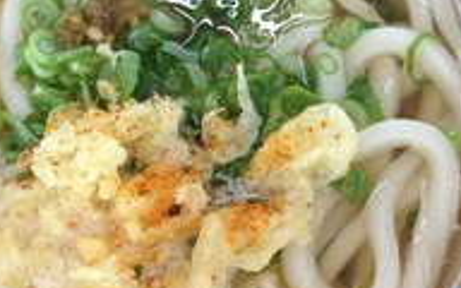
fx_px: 1093
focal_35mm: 87
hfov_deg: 23.1
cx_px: 425
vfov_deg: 15.0
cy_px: 173
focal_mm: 4.28
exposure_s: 1/60
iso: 64
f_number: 2.4
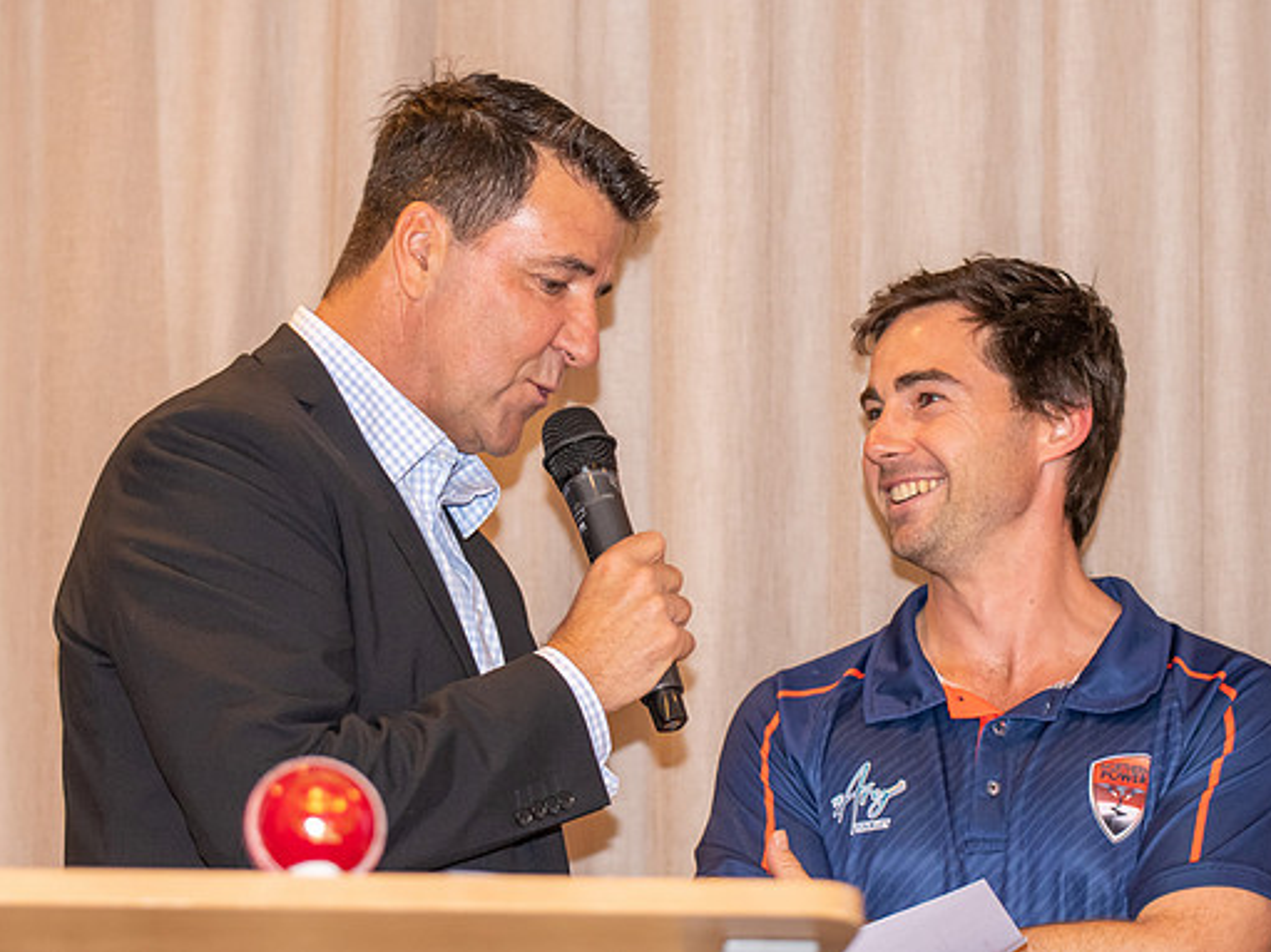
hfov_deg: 12.2
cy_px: 385
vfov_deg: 9.2
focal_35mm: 162
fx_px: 5947
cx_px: 626
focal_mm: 80
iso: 1000
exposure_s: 1/60
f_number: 2.8
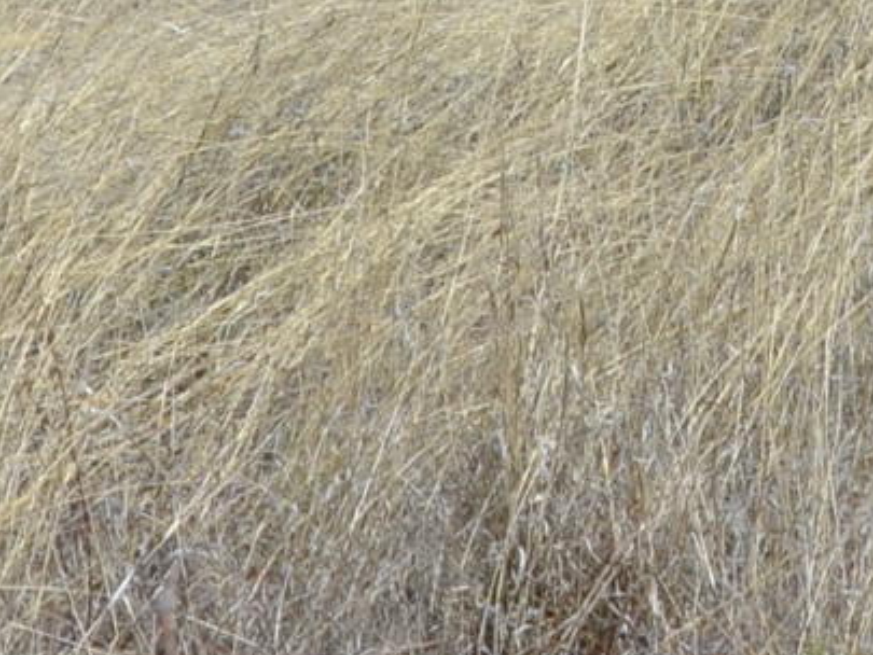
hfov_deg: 5.7
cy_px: -898
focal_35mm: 342
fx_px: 8628
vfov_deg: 4.3
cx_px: 1369
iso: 100
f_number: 8
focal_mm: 32
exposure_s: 1/250
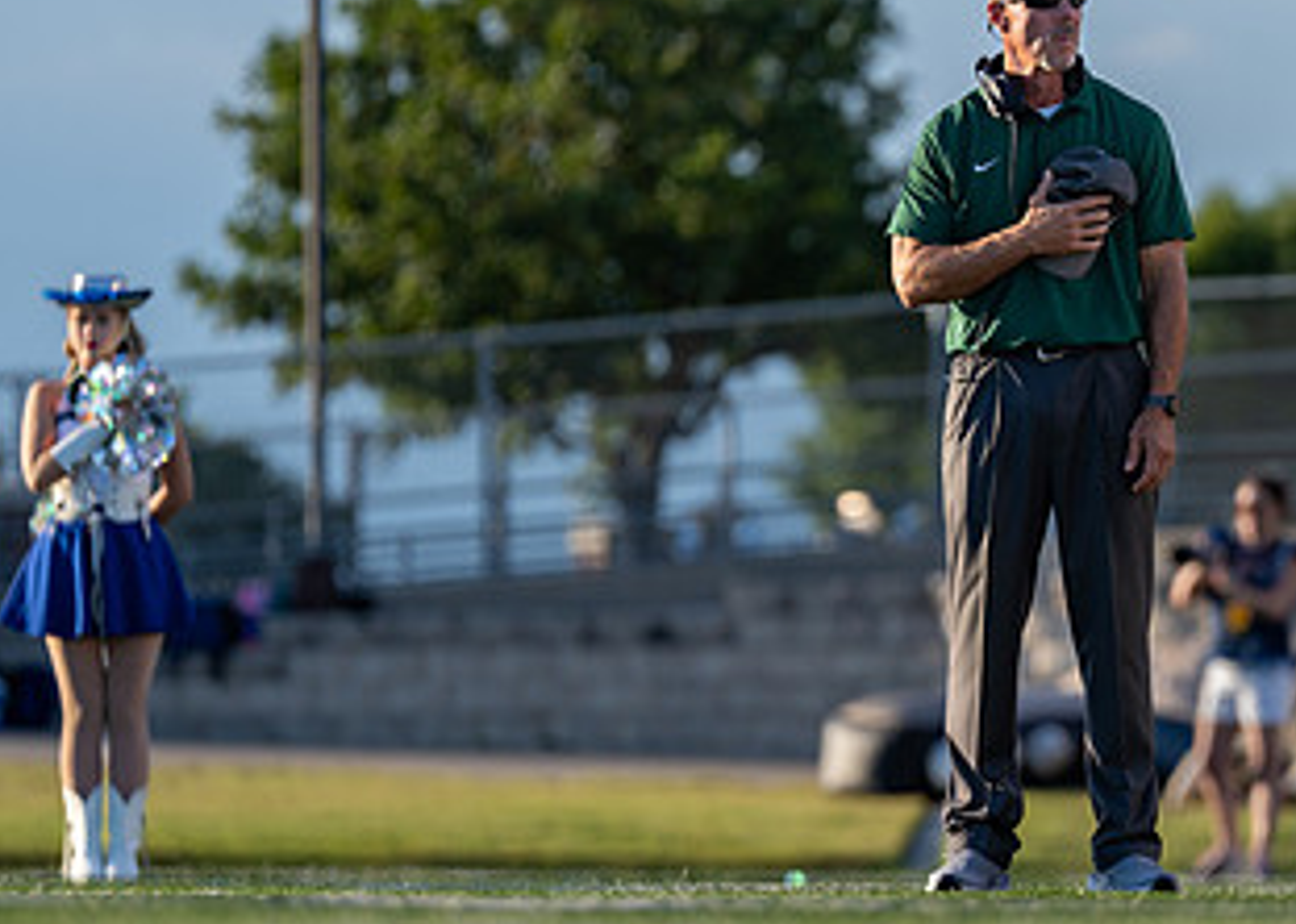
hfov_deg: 4.6
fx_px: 16192
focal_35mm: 440
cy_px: 421
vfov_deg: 3.3
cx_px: 1033
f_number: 2.8
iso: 100
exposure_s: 1/640
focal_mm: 200
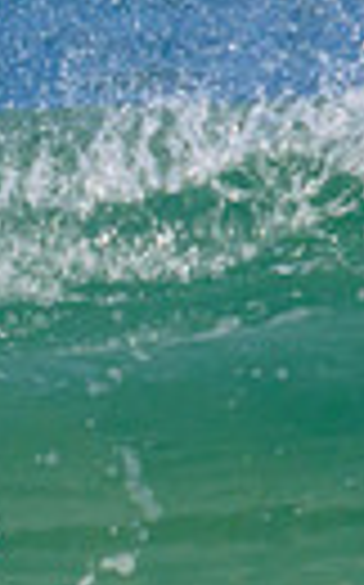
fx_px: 79029
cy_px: 502
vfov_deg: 0.4
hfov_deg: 0.3
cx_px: -364
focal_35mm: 4968
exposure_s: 1/2000
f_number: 11
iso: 720
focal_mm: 800
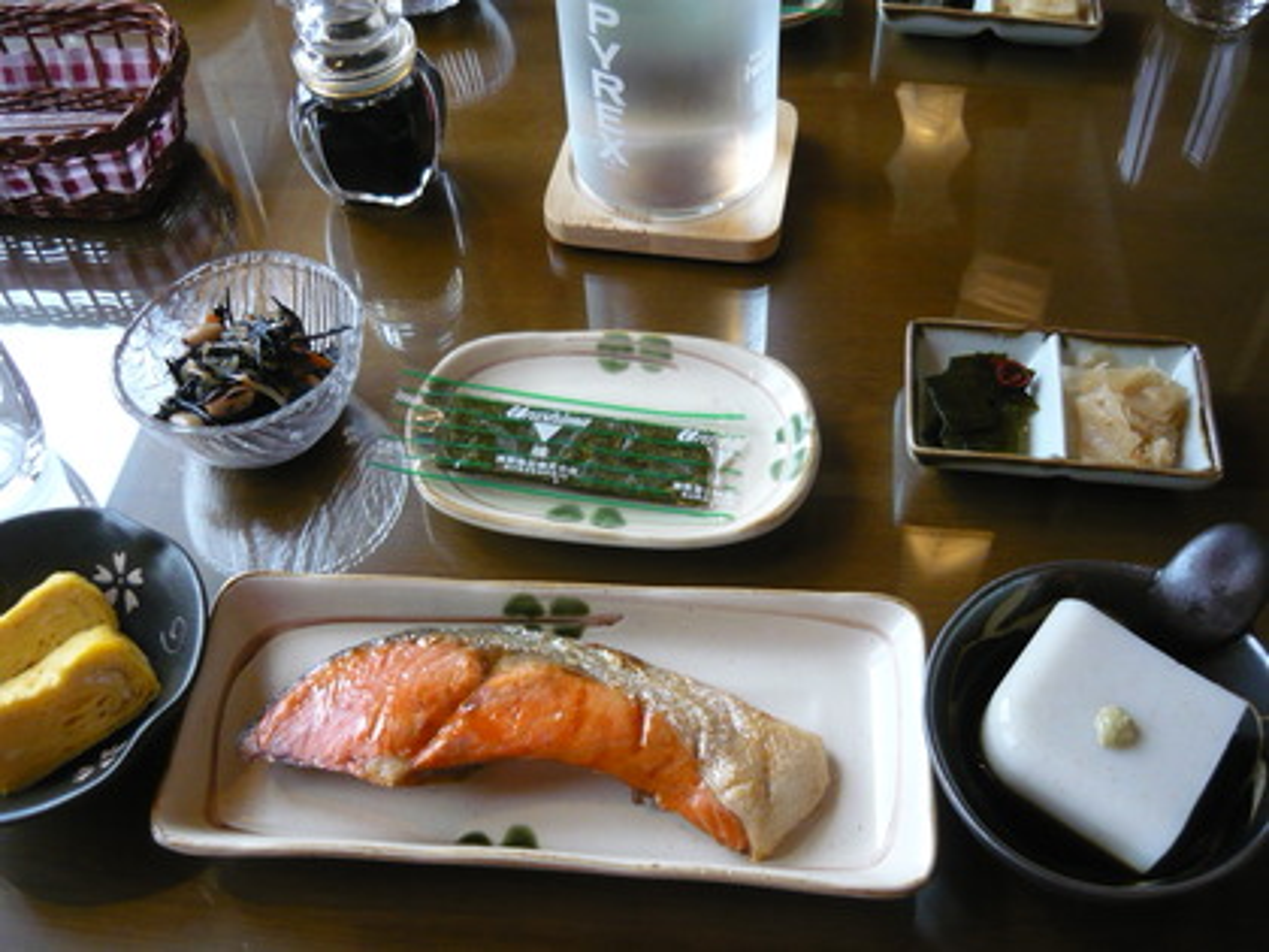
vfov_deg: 42.9
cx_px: 634
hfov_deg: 55.4
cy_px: 476
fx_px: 1210
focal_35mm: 33
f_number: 2.8
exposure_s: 1/30
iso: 320
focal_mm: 5.5
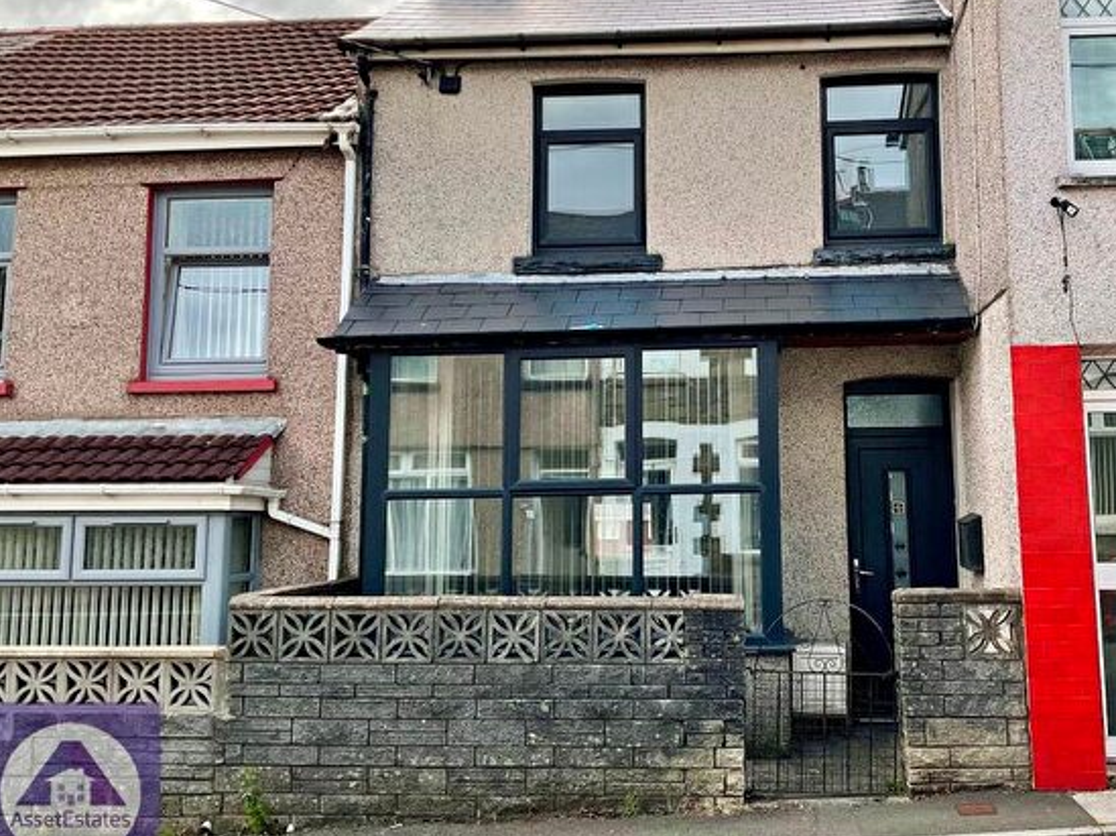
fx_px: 1192
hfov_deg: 49.7
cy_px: 345
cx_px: 695
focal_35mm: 37
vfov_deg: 38.5
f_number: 1.8
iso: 16
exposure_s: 1/1786
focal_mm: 3
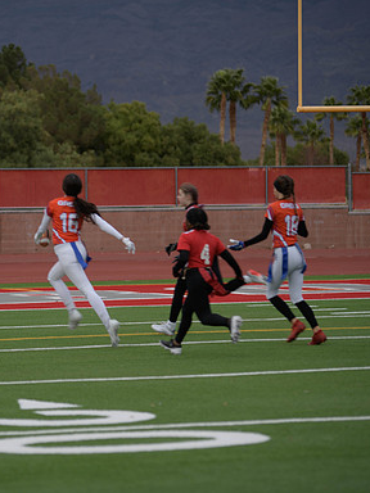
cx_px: 90
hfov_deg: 7.8
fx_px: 2694
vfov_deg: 10.5
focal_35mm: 189
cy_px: 246
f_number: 2.8
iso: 90
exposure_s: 1/200
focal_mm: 130
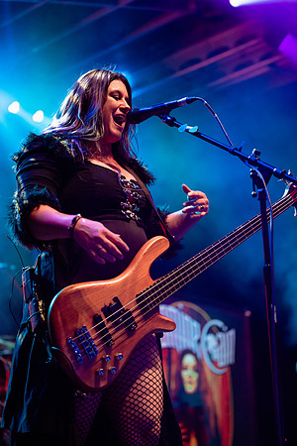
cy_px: 223
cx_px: 148
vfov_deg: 27.0
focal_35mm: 75
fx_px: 928
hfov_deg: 18.2
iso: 2000
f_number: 2.8
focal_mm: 75
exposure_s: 1/400
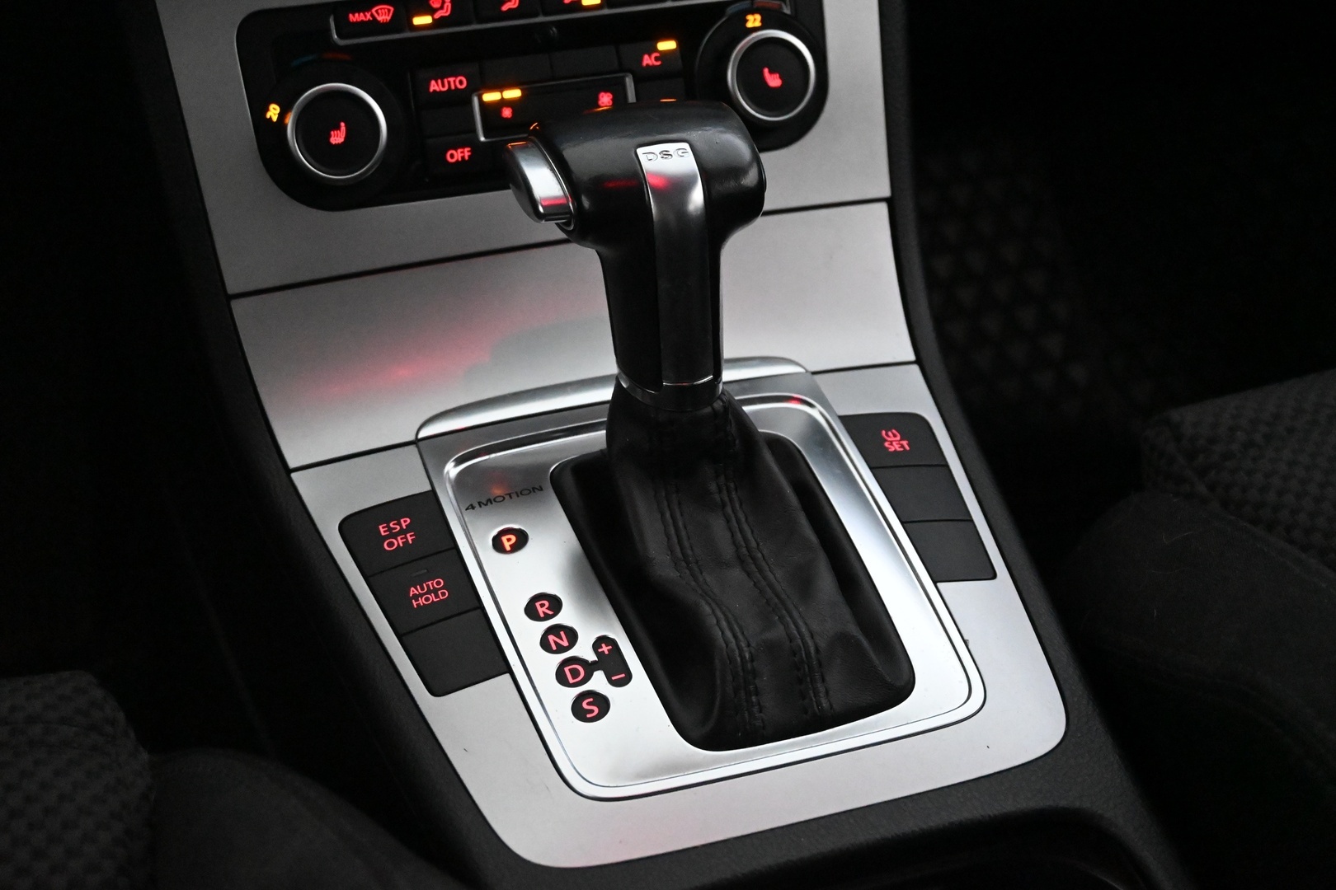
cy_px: 445
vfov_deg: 25.8
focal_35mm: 52
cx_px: 668
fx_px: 1948
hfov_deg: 37.9
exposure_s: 1/60
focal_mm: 35
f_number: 5.3
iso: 11400
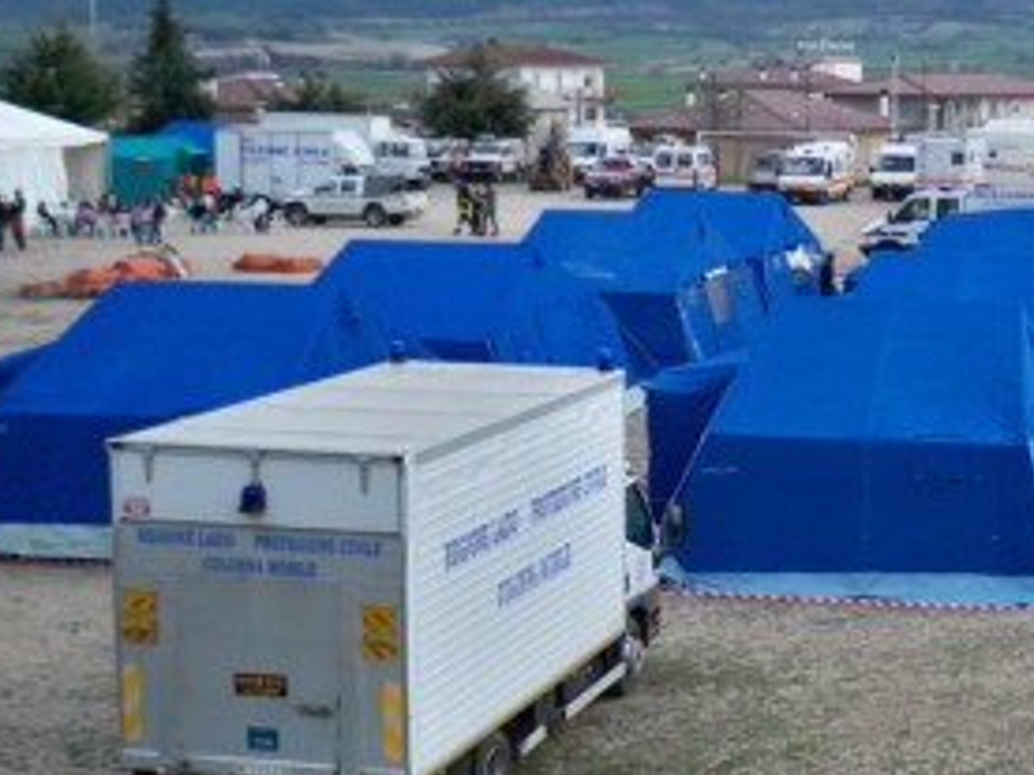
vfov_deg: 19.4
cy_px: 419
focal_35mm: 76
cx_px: 1068
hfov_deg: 24.3
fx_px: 2270
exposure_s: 1/640
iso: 80
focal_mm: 6.3
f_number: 3.1
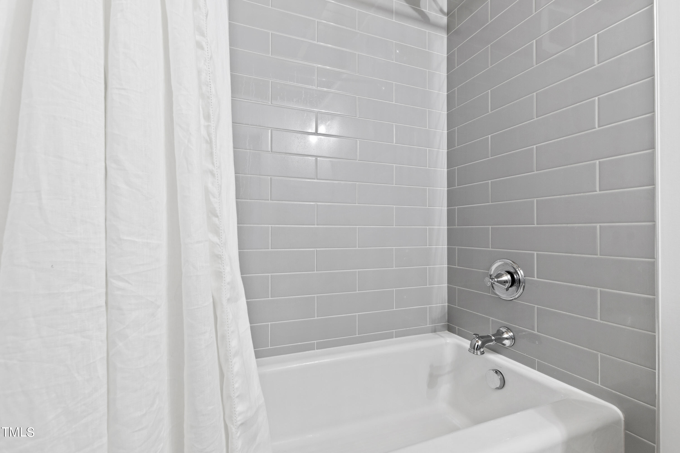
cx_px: 340
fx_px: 283
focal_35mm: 15
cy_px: 226
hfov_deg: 100.4
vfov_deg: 77.3
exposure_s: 1.3
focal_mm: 10
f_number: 8
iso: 100
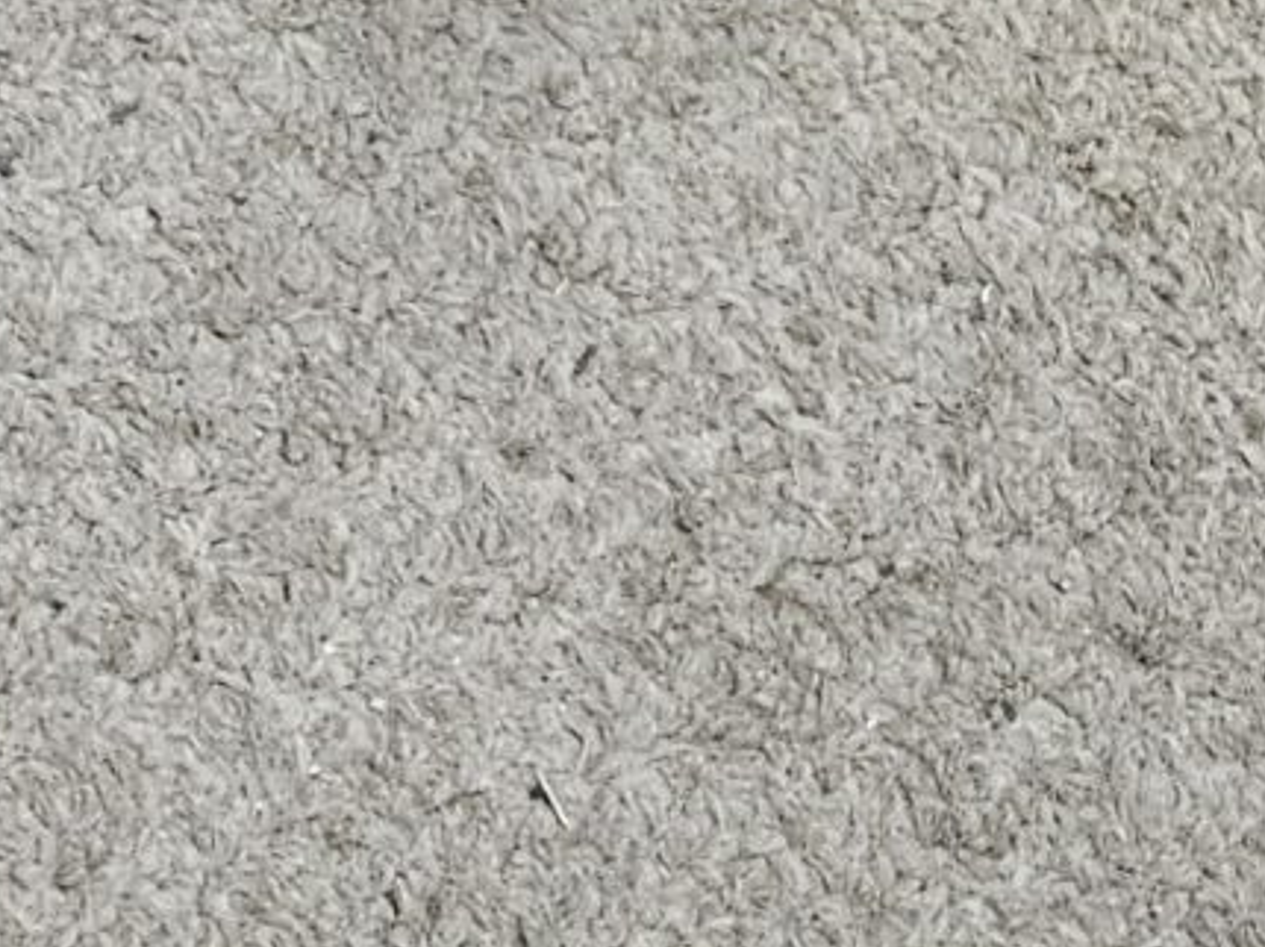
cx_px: -744
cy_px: -644
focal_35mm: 137
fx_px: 5004
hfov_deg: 13.4
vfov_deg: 10.3
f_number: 1.8
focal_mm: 5.4
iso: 250
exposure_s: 1/120
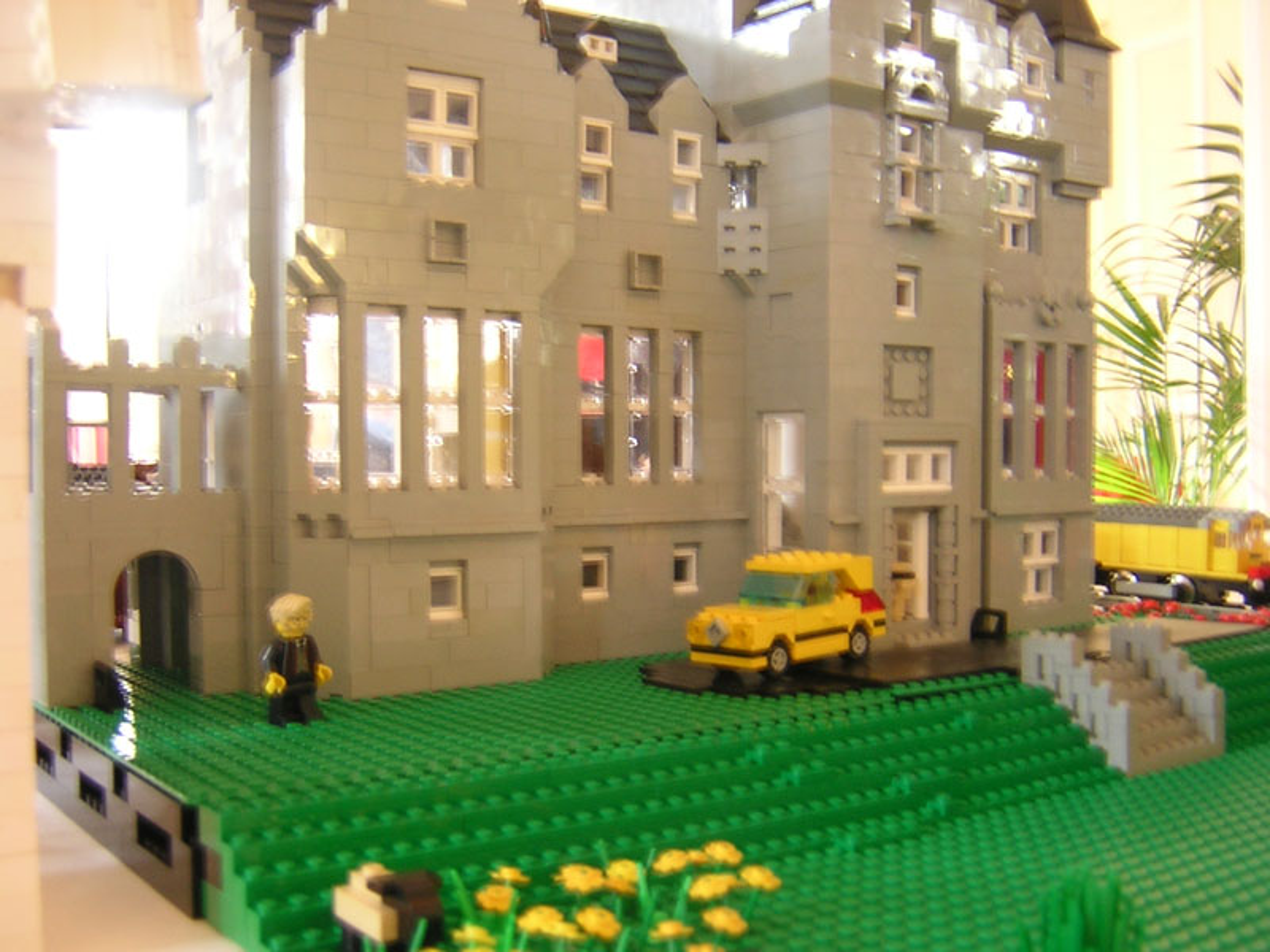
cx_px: 635
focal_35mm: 36
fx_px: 1321
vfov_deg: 39.7
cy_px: 476
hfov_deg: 51.4
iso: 149
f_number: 2.6
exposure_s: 1/3.1
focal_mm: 4.7
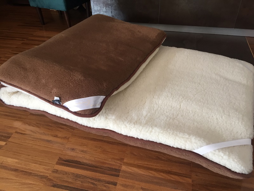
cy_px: 96
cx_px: 127
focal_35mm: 29
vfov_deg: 48.2
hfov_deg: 61.7
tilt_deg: -39.4
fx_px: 213
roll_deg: +2.6
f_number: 2.2
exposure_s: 1/33
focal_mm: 4.15
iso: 40
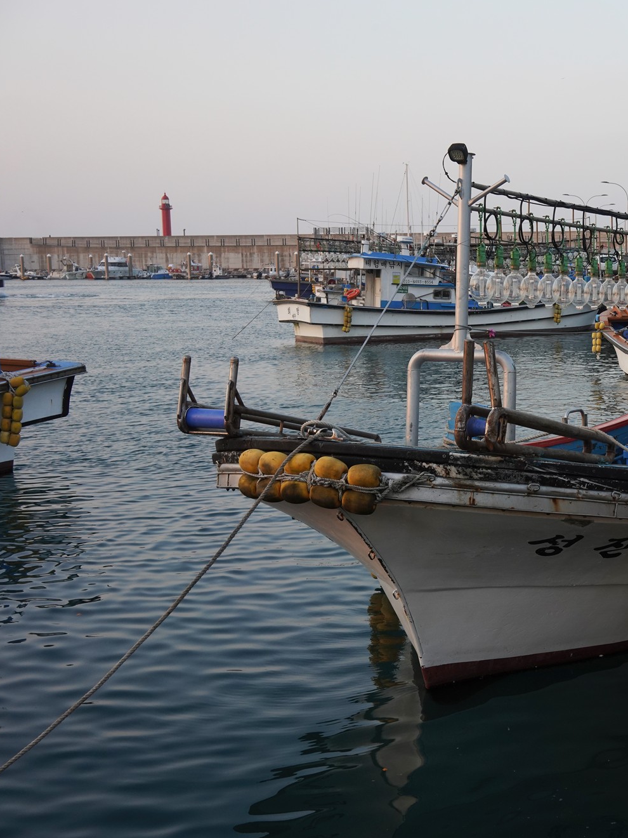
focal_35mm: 51
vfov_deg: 37.5
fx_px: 1234
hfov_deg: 27.4
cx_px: 579
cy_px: 422
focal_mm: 35
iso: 800
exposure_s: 1/100
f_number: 13
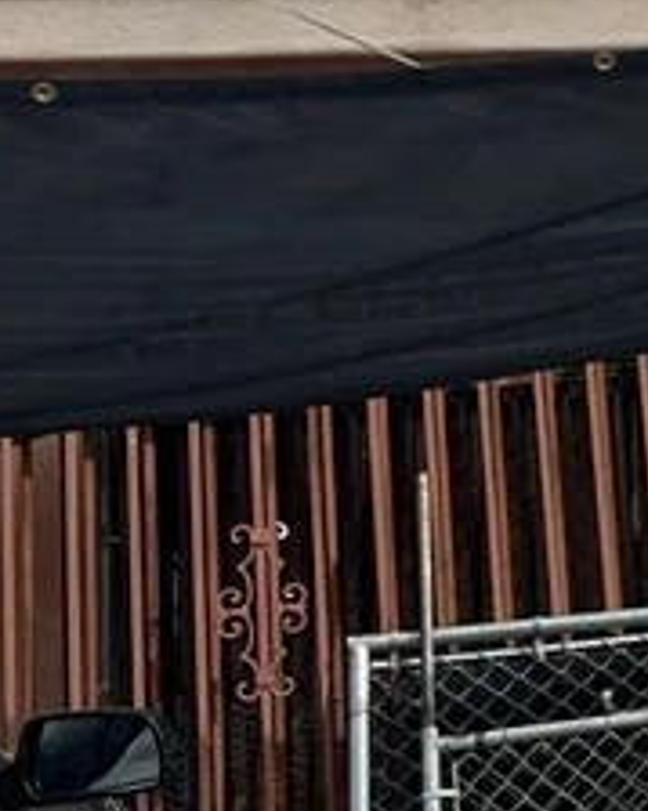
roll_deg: +3.9
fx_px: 2783
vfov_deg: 16.4
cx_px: 1752
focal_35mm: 116
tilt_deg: +4.6
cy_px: 116
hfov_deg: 10.6
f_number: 1.5
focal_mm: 5.7
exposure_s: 1/4831
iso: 50
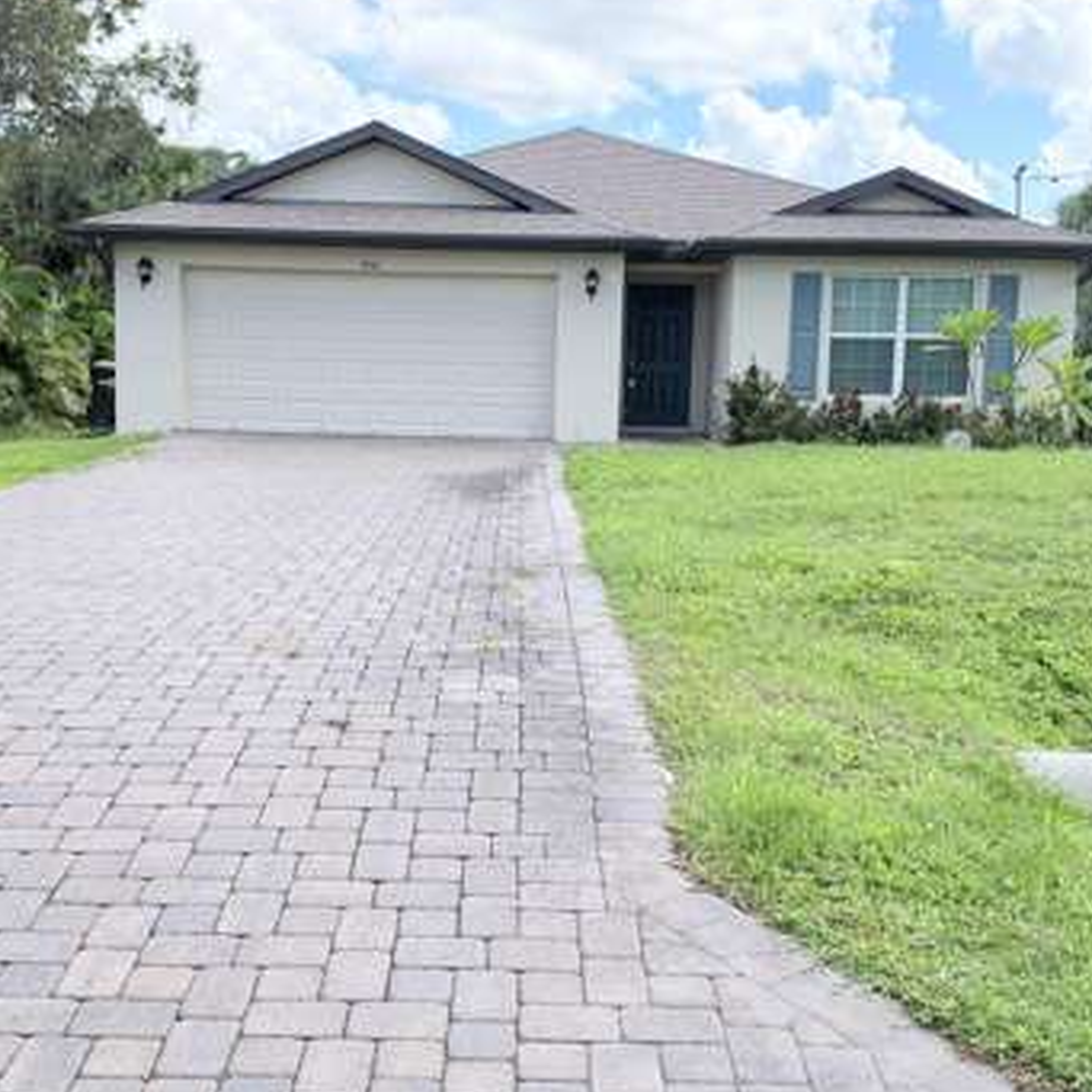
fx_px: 1463
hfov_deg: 40.9
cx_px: 500
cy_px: 528
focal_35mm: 41
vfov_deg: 40.9
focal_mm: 6.93
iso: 100
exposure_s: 1/1429
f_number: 1.8
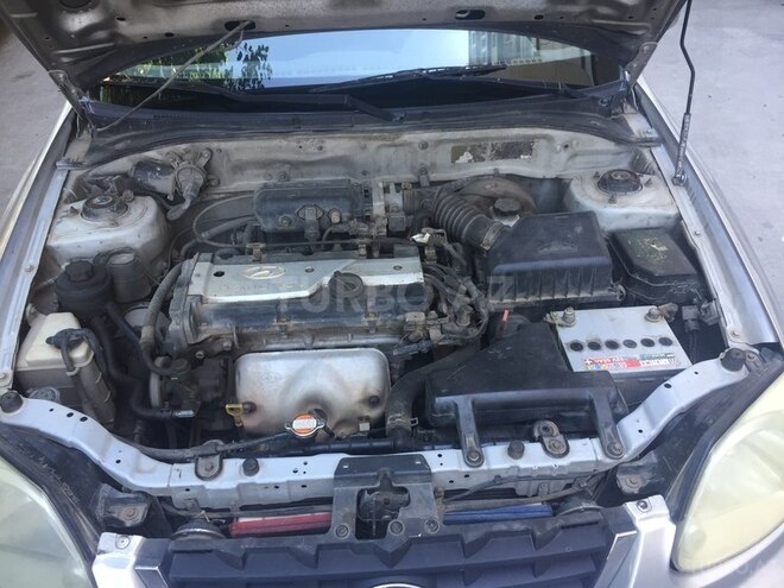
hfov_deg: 61.7
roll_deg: -5.0
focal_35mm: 29
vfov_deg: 48.2
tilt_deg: -36.4
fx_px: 657
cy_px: 294
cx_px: 392
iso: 50
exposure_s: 1/100
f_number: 2.2
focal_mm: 4.15
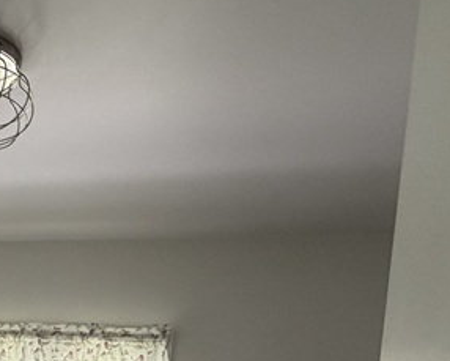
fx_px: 679
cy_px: 444
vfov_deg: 26.2
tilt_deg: -0.9
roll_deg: -5.3
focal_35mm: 51
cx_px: -113
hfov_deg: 30.2
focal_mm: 2.22
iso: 320
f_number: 2.2
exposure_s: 1/121
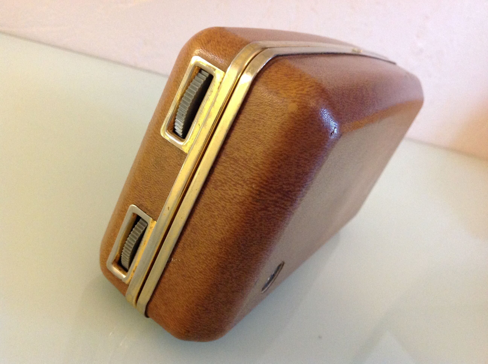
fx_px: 493
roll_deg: -25.8
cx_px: 244
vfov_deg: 40.6
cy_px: 182
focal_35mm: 35
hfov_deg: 52.7
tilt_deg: -23.7
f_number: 2.4
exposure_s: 1/15
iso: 320
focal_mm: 4.28
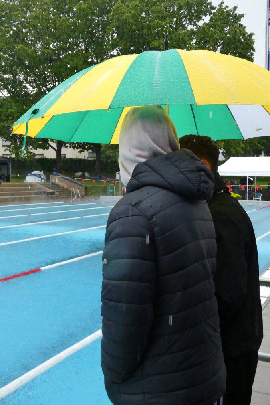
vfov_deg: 49.5
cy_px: 202
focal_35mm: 39
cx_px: 134
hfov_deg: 34.2
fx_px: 438
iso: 400
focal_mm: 6.7
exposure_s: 1/250
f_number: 3.7
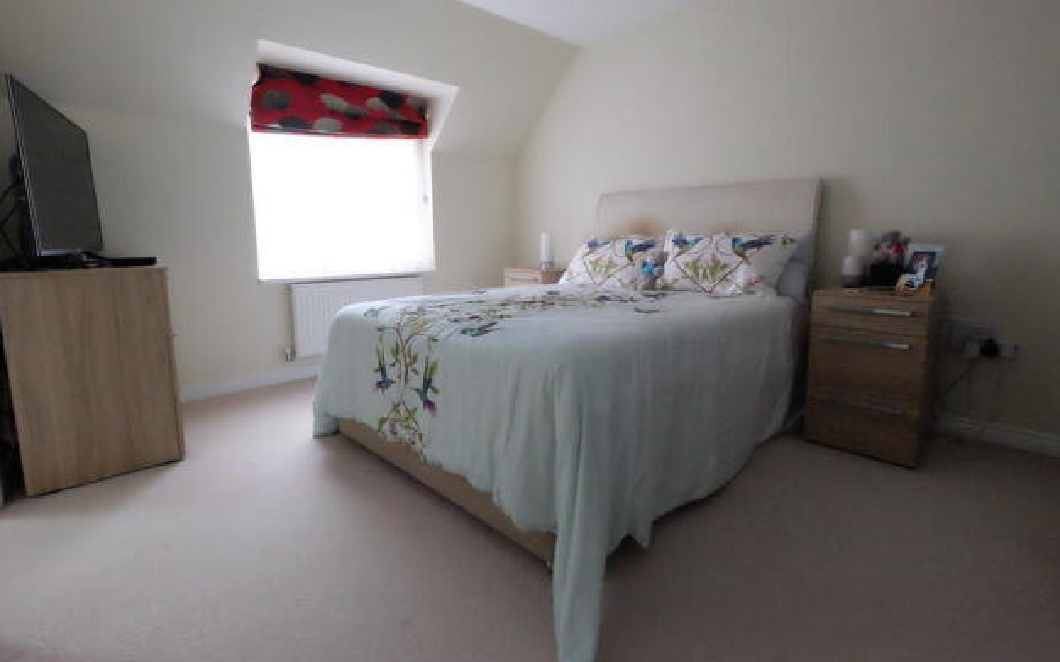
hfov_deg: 97.8
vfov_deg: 71.1
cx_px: 539
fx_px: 462
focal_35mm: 16
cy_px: 301
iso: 12800
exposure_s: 1/400
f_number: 6.4
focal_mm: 10
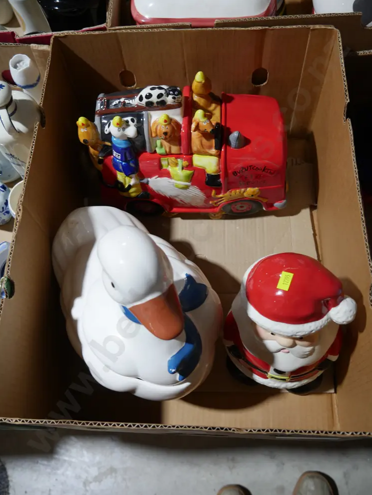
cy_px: 247
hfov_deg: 45.5
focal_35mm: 31
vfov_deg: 58.3
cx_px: 188
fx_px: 444
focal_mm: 15
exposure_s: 1/60
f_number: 3.6
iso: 250
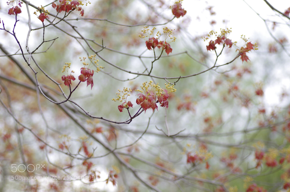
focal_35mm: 135
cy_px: 96
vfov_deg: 10.1
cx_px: 145
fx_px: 1085
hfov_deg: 15.2
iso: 100
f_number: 2.8
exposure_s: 1/200
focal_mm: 90
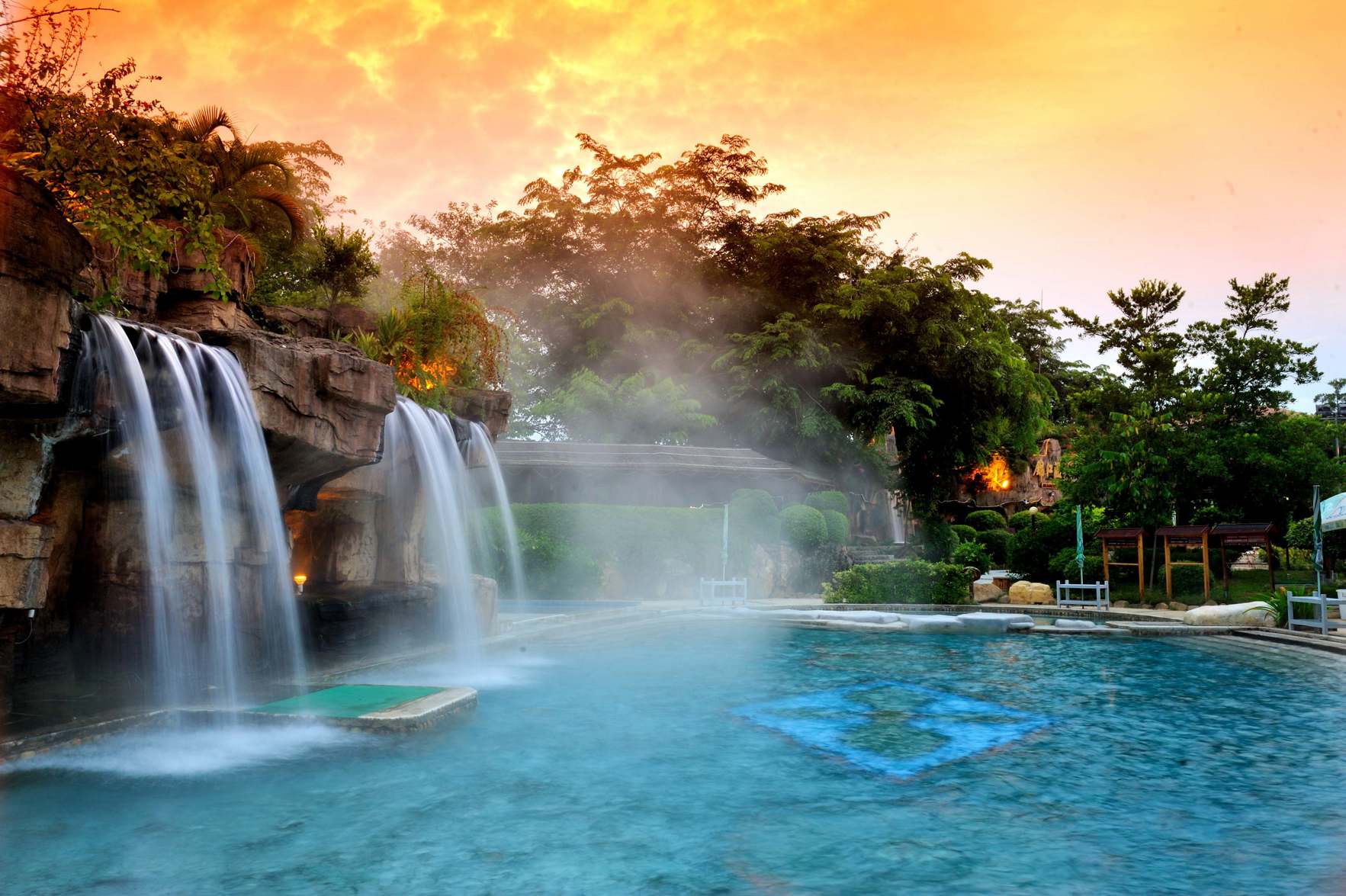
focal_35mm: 29
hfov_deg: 63.7
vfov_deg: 44.9
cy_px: 448
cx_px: 673
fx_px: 1084
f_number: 16
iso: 200
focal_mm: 29
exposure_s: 1/2.5
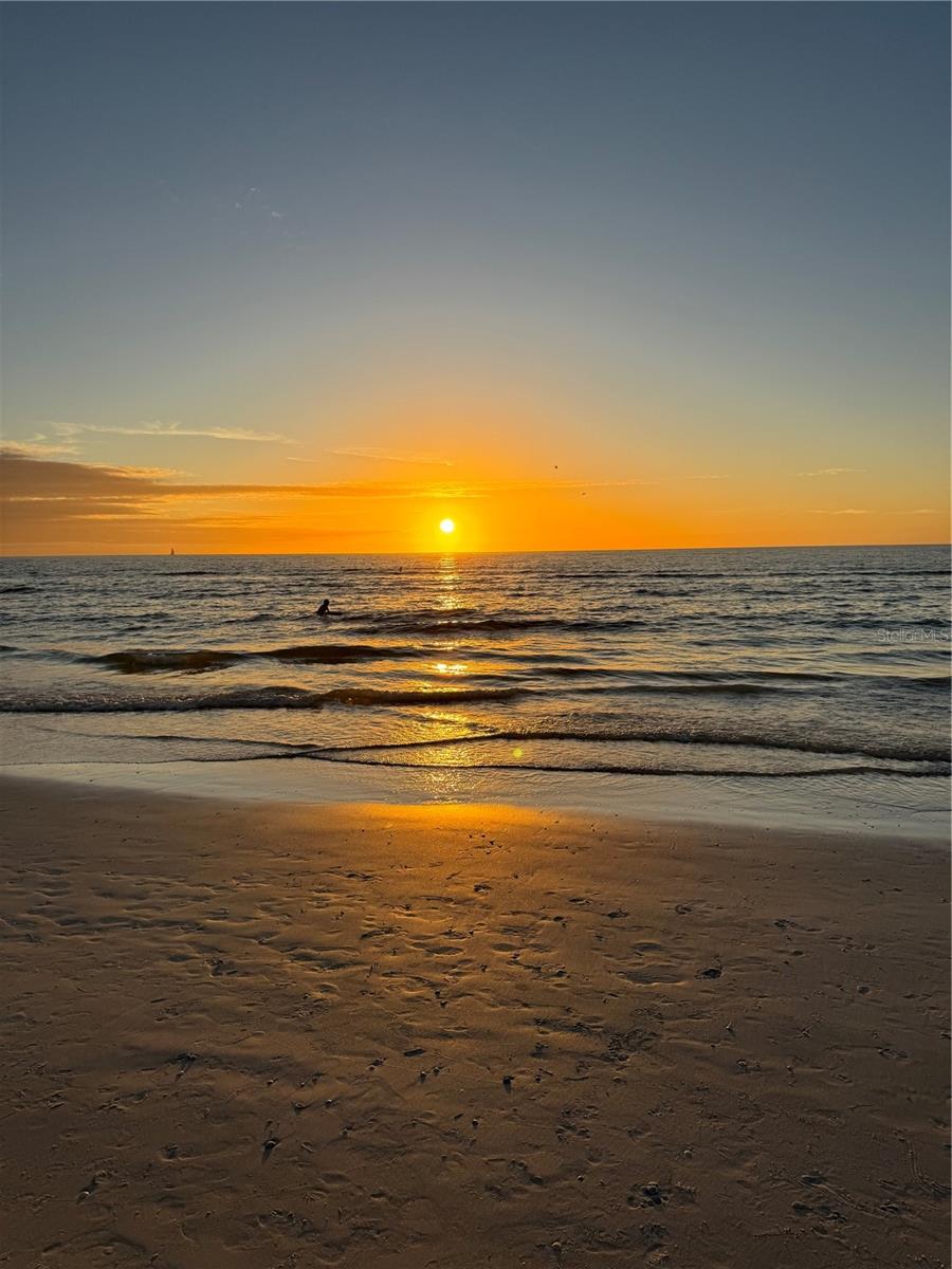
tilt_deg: -5.3
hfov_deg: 56.8
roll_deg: +1.4
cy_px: 634
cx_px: 476
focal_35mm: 24
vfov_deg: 71.6
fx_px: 880
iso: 80
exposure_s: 1/4608
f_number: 1.78
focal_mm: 6.76
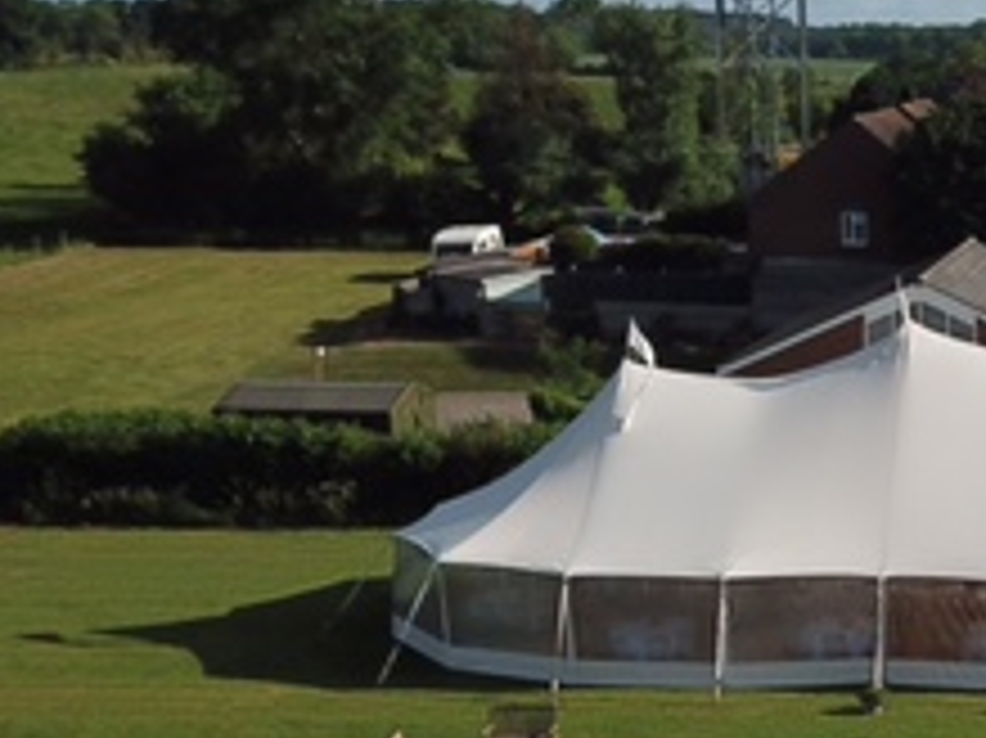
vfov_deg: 19.0
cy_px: 688
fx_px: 2164
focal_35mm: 76
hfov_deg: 23.7
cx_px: 1139
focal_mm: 4.73
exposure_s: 1/4000
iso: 200
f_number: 2.2
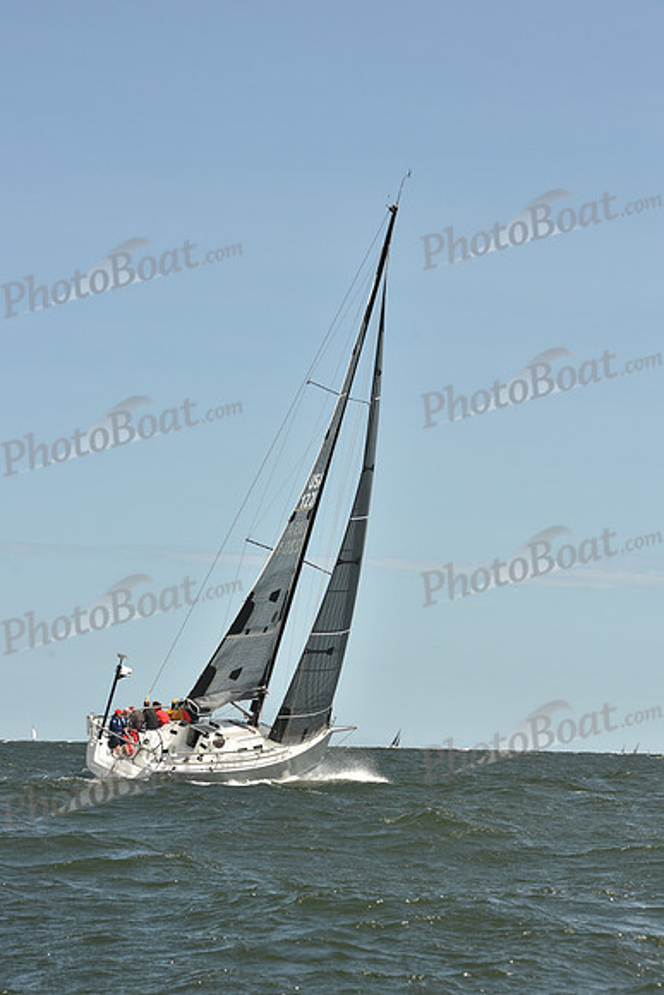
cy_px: 498
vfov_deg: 22.1
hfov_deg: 14.9
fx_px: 2544
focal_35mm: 92
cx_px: 332
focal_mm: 92
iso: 250
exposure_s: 1/800
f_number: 9
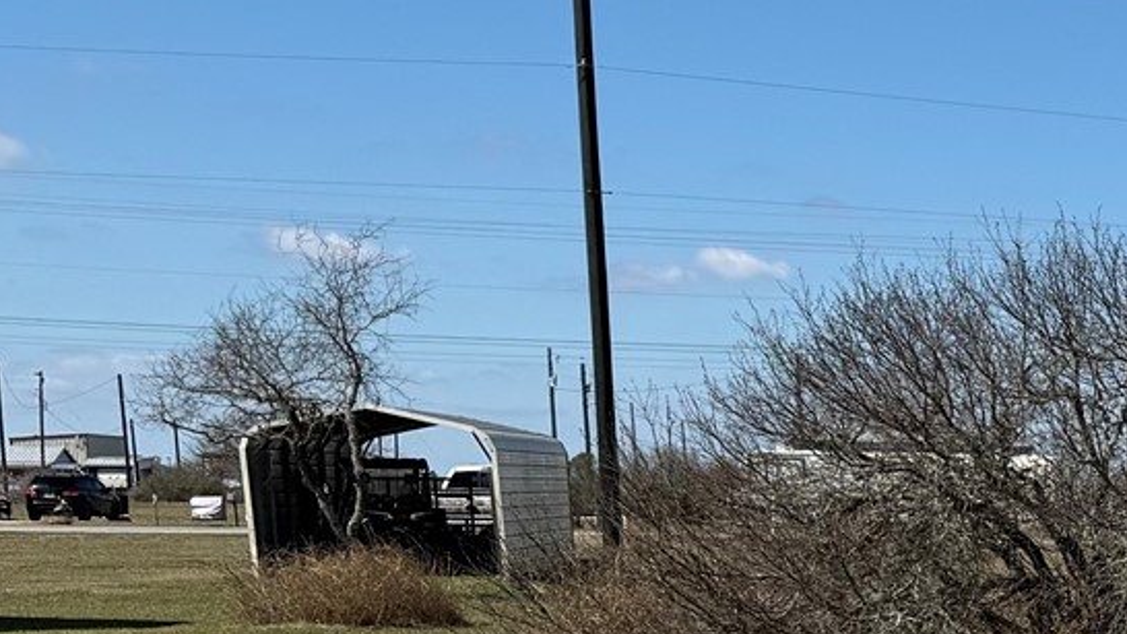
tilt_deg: -9.9
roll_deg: +0.3
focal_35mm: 98
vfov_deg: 11.8
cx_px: 1829
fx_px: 2928
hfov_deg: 18.5
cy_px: 975
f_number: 1.78
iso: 80
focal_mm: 6.76
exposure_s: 1/6173
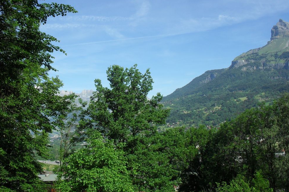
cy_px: 90
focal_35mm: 37
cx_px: 144
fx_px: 297
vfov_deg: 35.9
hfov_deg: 51.9
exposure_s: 1/180
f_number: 8.4
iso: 100
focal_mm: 6.3
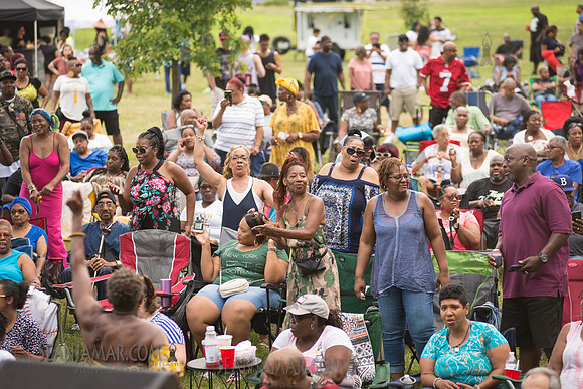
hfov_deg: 15.2
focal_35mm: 135
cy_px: 194
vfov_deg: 10.2
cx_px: 292
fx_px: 2187
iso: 400
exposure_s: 1/250
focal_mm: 135
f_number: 4
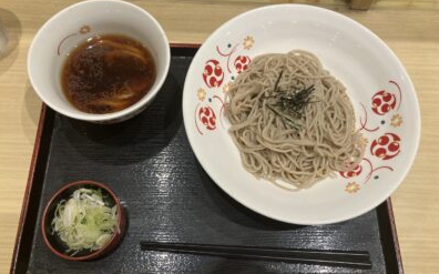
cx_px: 220
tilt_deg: -67.6
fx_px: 359
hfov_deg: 62.9
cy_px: 125
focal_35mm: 30
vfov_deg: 41.7
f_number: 1.8
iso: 80
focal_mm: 3.99
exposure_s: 1/121
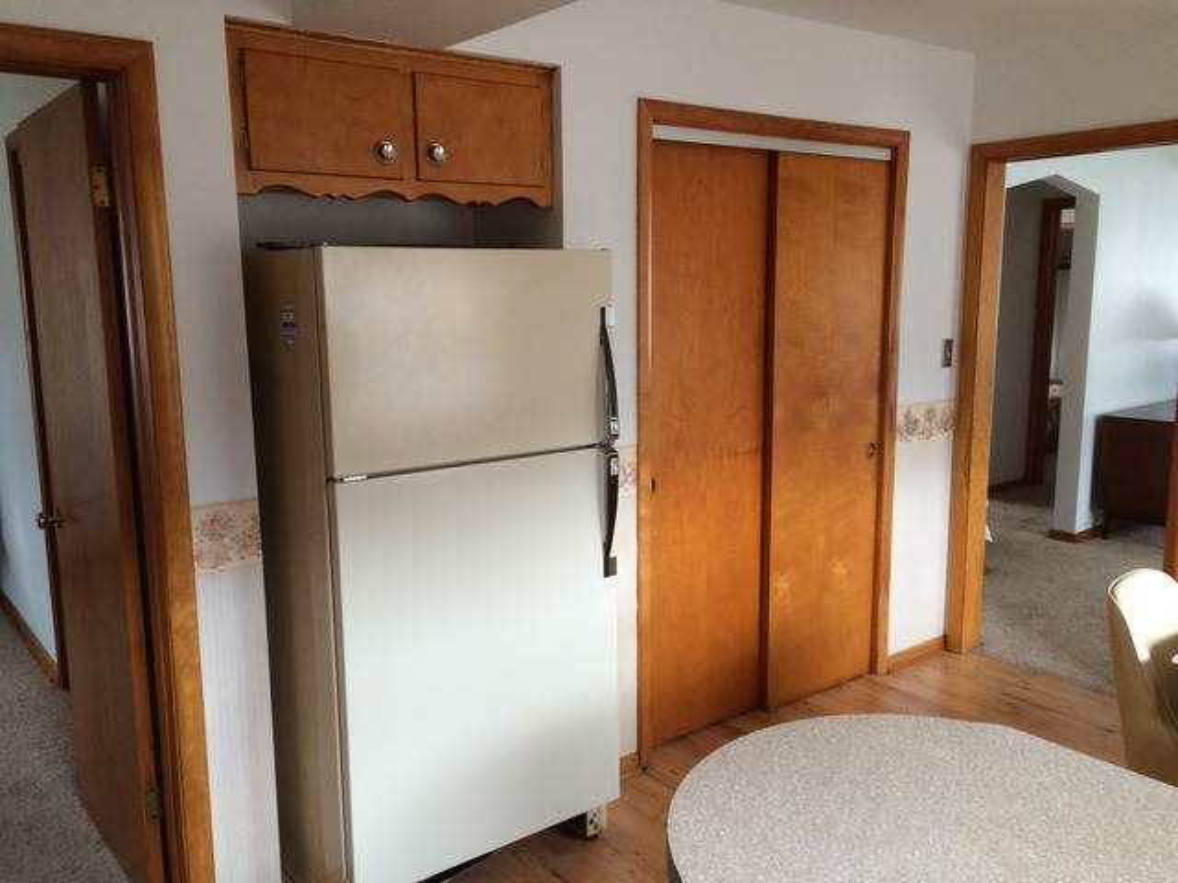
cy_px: 442
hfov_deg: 61.7
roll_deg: +1.7
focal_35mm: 29
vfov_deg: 48.2
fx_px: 987
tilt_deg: -11.6
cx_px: 589
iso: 160
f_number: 2.2
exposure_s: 1/30
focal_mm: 4.15
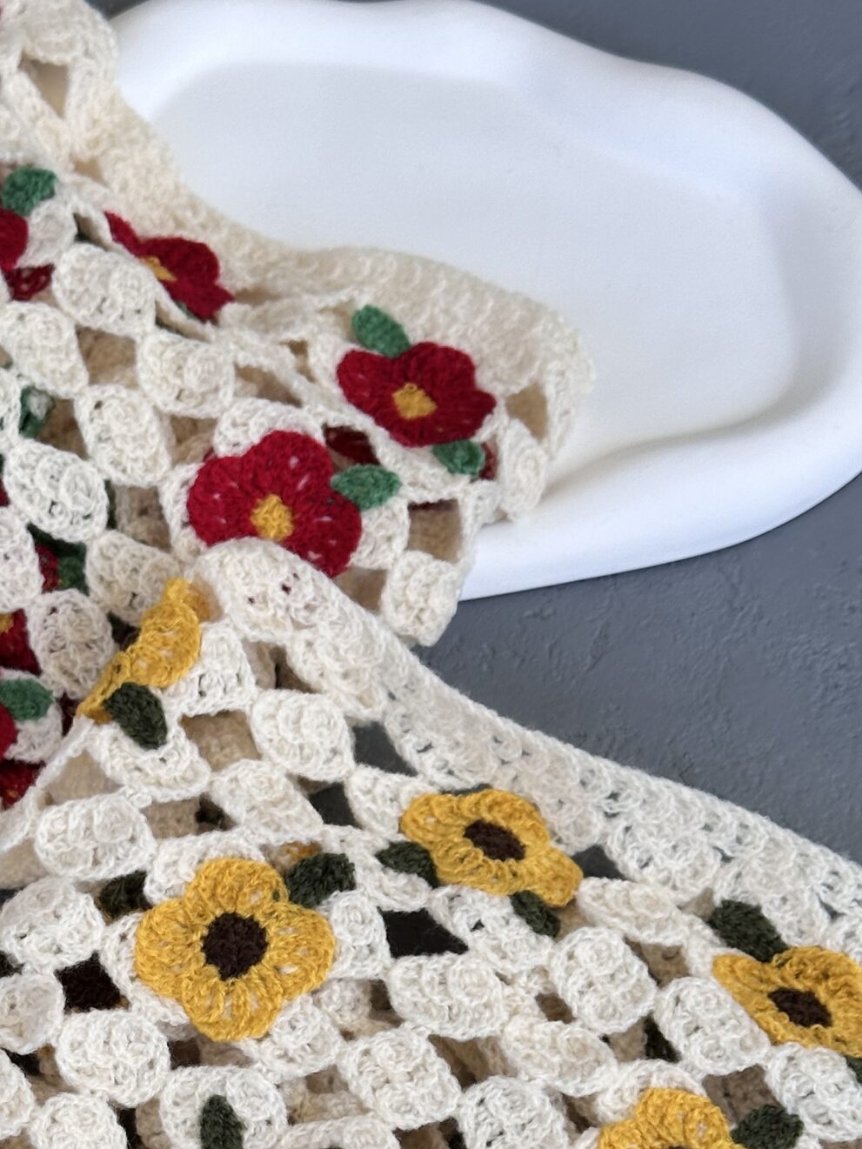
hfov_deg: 15.7
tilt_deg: -62.6
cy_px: 1053
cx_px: 111
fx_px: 3087
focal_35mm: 93
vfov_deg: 20.6
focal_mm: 6.86
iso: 64
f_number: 1.78
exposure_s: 1/332
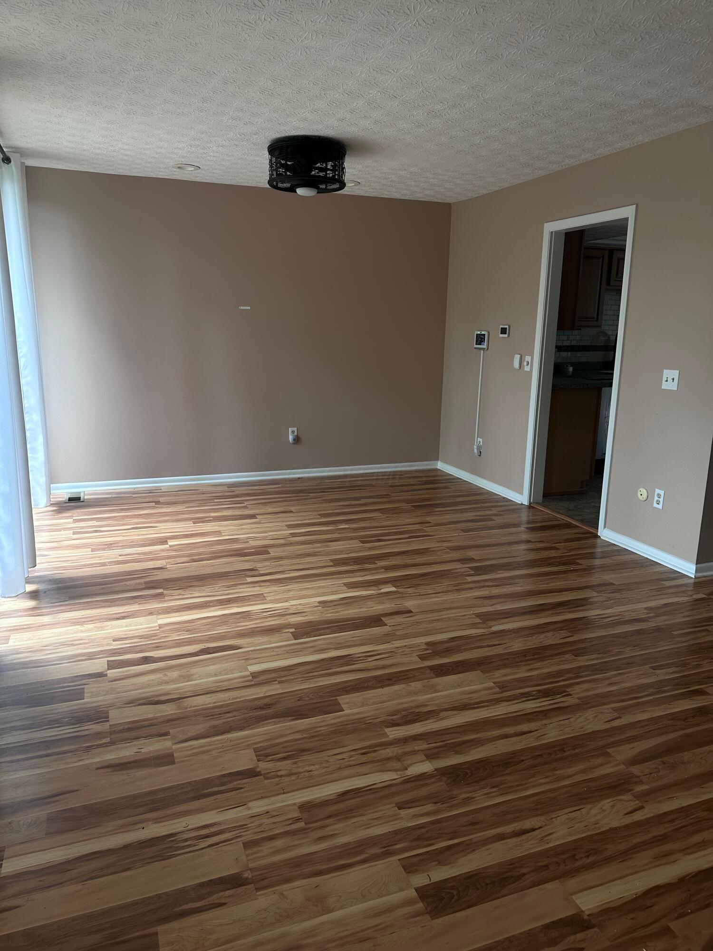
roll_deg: -0.6
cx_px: 356
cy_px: 476
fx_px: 659
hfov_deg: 56.8
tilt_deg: -11.9
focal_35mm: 24
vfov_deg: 71.6
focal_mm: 6.86
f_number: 1.78
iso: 100
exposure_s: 1/120
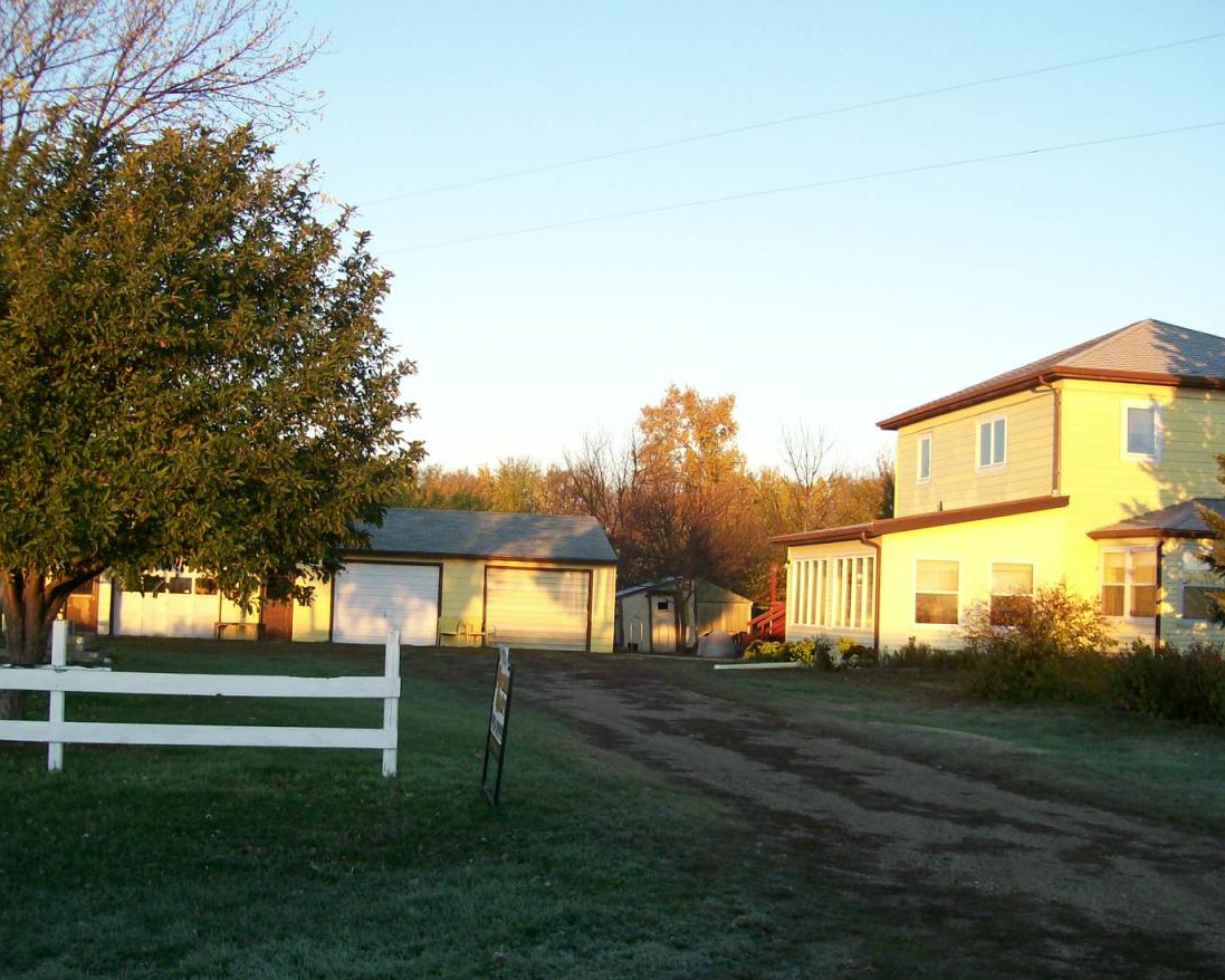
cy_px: 512
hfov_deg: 44.7
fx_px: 1487
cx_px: 547
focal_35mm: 41
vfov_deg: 36.5
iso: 80
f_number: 2.7
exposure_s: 1/149
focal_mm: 6
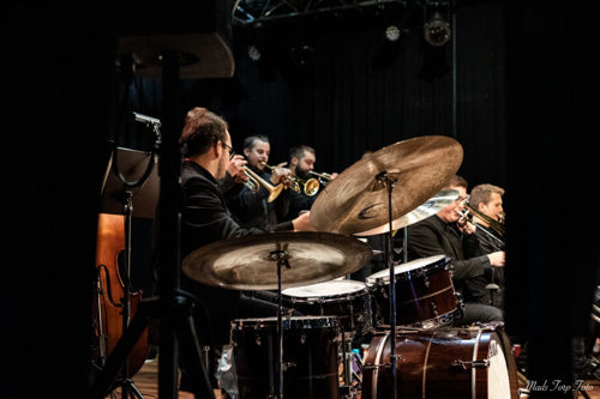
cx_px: 300
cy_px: 200
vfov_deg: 27.0
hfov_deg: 39.6
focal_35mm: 50
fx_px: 833
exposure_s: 1/60
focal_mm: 50
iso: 6400
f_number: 3.2
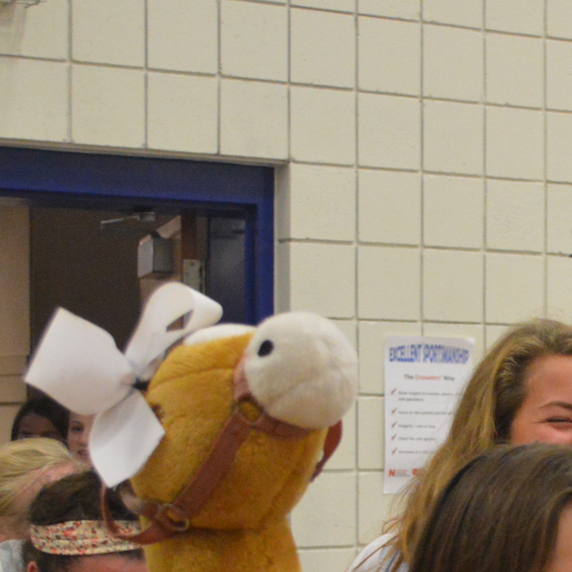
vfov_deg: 14.8
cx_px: 600
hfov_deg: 14.7
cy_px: 545
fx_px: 2169
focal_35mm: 116
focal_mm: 30
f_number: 4.5
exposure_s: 1/200
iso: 3200
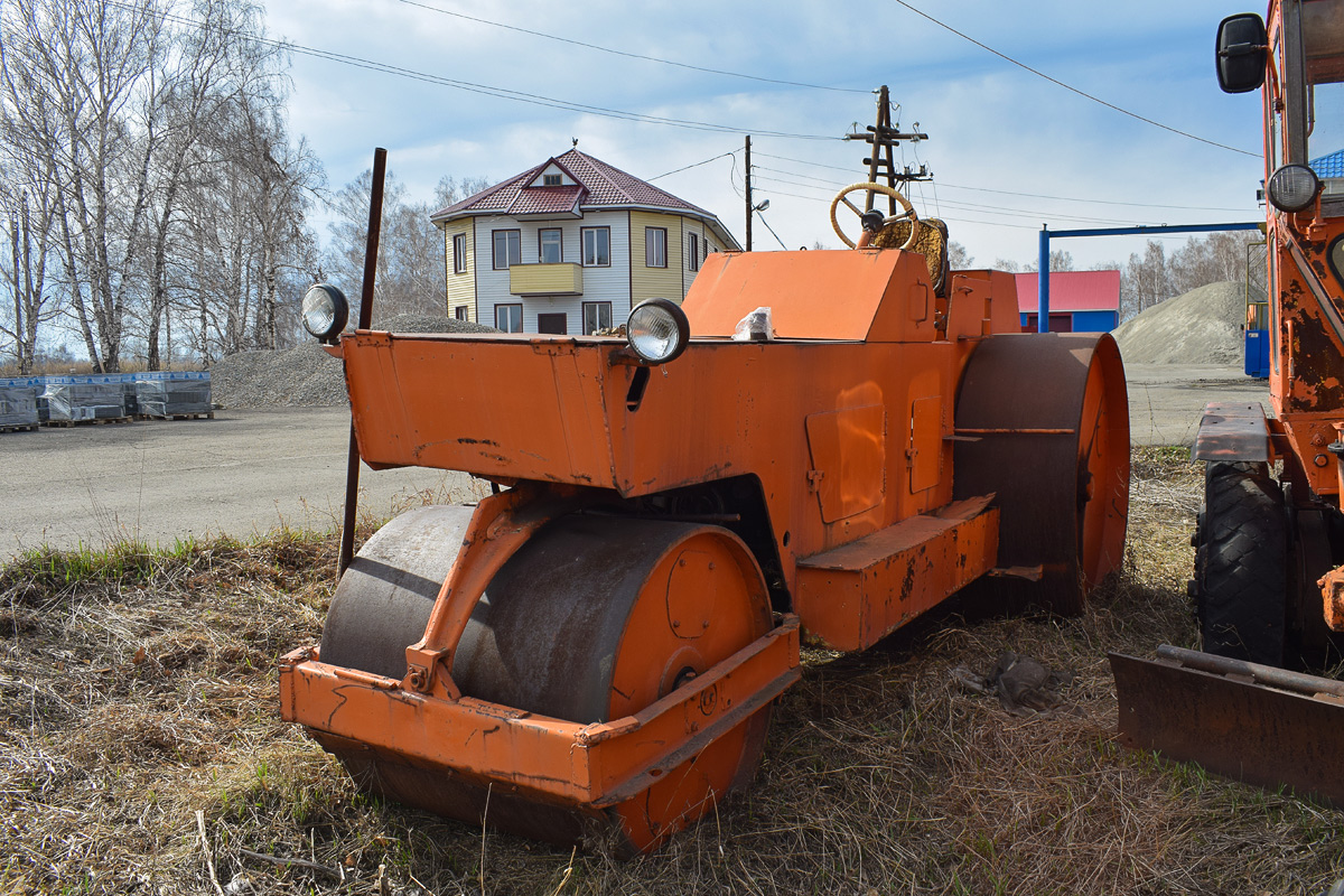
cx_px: 672
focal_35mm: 27
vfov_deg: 47.9
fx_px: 1008
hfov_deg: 67.4
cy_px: 448
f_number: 9
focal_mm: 18
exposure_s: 1/320
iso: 200
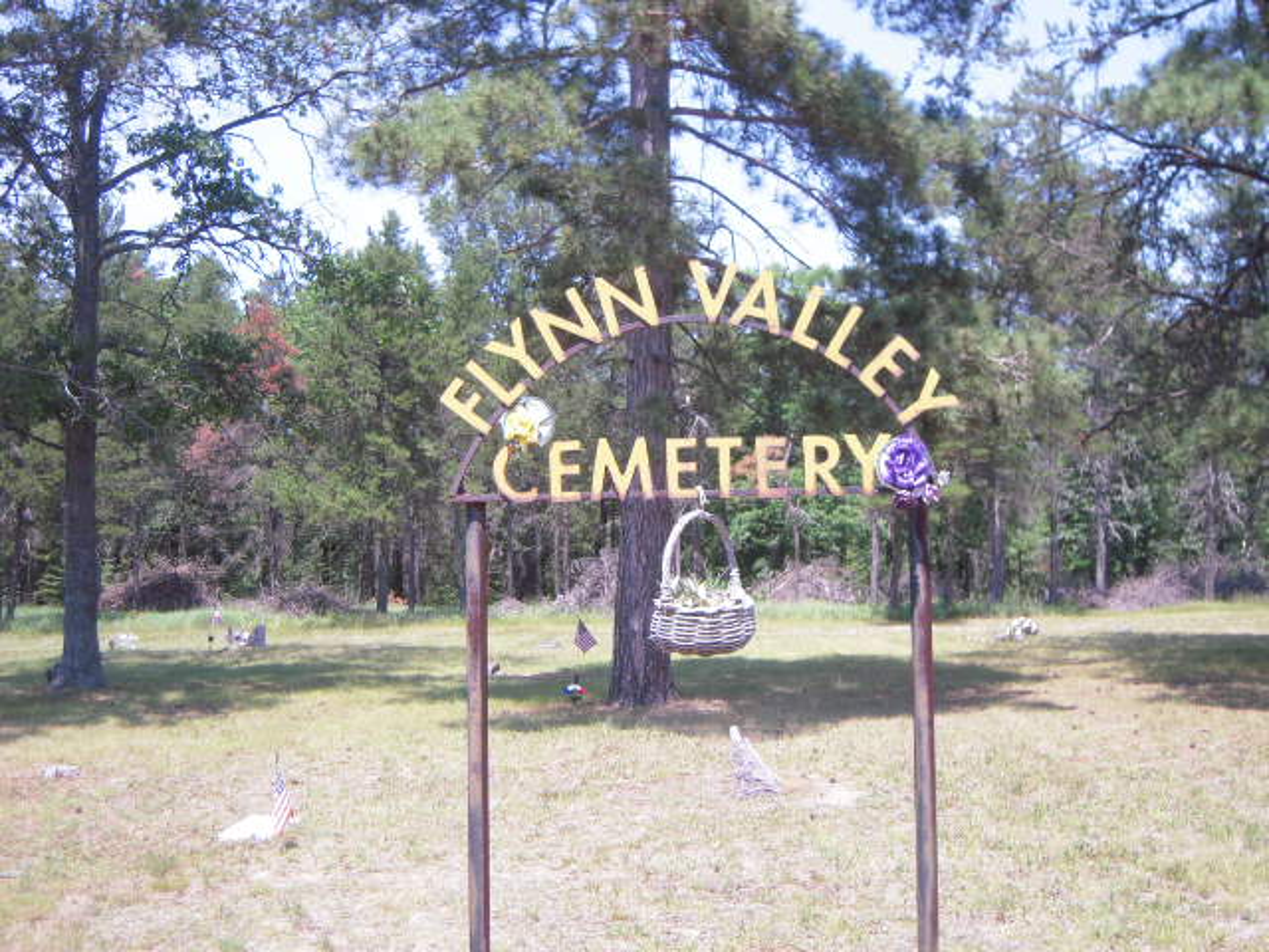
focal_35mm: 41
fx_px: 1503
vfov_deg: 35.1
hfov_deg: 45.8
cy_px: 476
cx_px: 634
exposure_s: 1/320
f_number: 3.2
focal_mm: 7.3
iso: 100
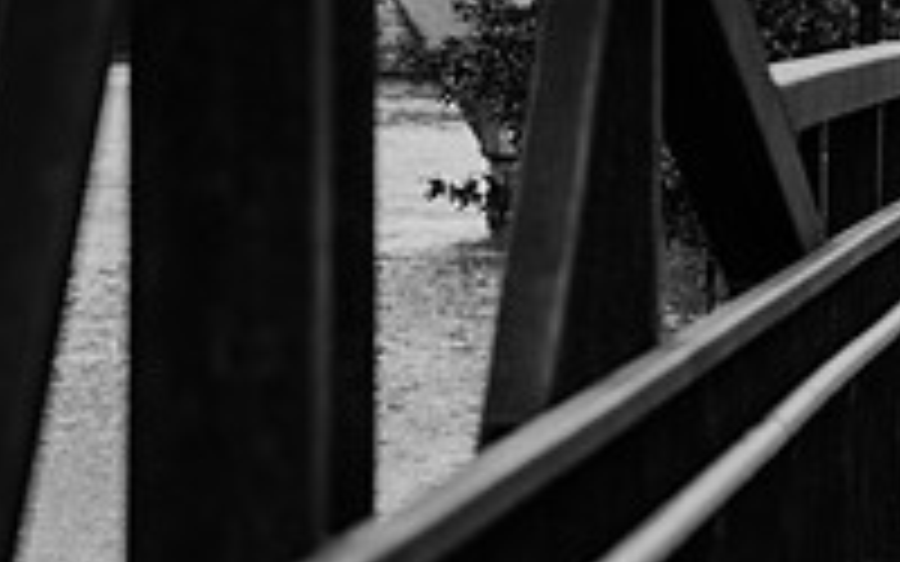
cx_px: 1287
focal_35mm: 354
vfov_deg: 3.7
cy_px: 250
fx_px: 8683
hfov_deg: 5.9
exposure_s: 1/640
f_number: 4
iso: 400
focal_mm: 120
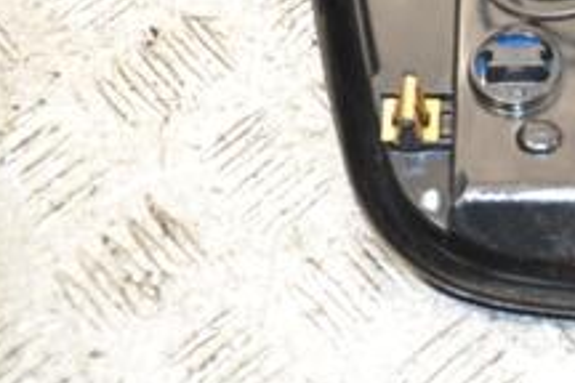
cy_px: -74
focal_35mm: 125
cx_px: 743
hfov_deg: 15.6
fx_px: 1996
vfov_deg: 10.8
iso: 800
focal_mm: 30
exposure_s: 1/160
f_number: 5
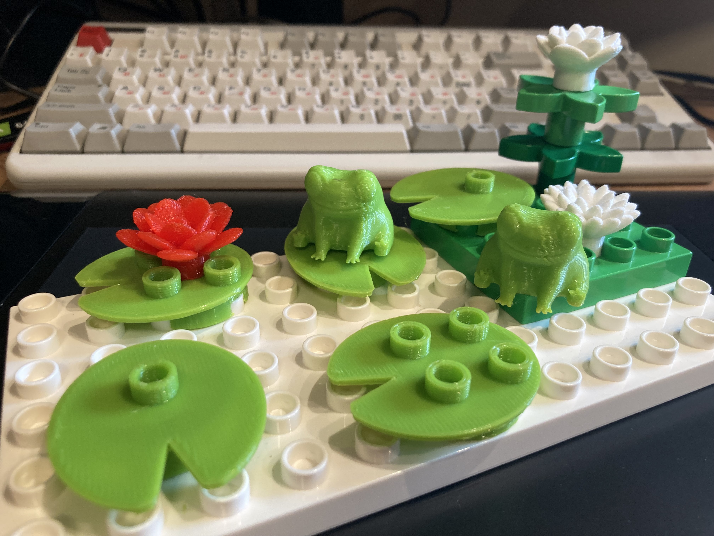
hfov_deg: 63.4
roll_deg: -2.5
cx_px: 357
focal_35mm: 28
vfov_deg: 49.7
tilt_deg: -29.4
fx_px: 578
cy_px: 268
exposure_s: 1/50
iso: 80
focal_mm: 3.99
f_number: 1.8
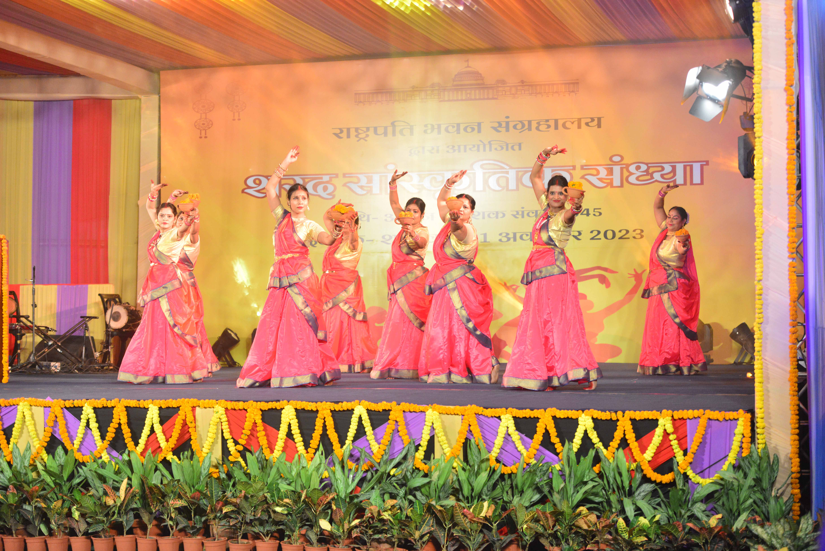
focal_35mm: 70
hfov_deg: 28.8
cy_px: 276
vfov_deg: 19.5
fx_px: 1605
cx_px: 412
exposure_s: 1/160
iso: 2000
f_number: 3.2
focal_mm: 70
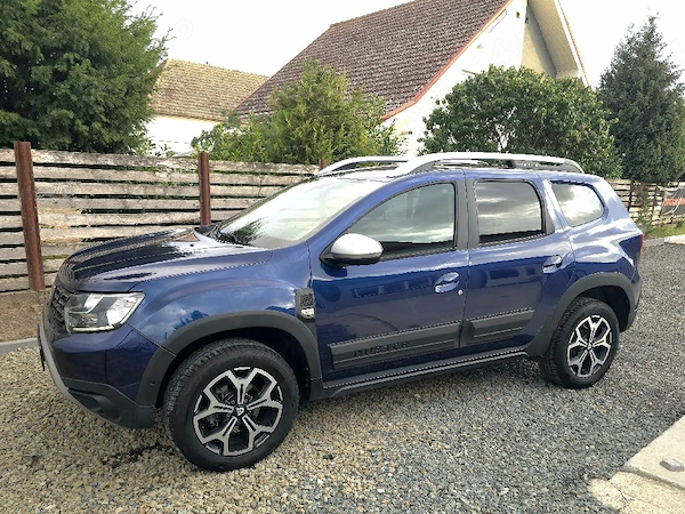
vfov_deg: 58.9
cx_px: 342
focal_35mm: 23
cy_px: 257
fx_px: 455
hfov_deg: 73.9
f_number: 1.7
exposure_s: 1/50
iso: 40
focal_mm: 6.3
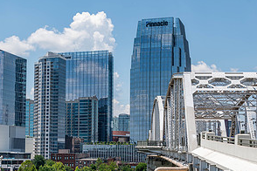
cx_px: 111
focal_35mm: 69
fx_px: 493
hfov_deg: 29.2
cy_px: 130
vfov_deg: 19.6
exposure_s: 1/160
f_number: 8
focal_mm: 35
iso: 64
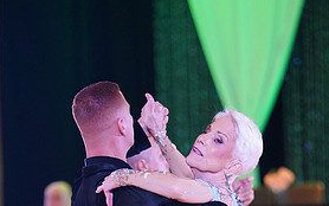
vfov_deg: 4.2
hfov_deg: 6.8
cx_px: 180
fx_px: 2763
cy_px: 330
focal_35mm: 308
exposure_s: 1/400
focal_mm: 145
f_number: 2.8
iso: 5000
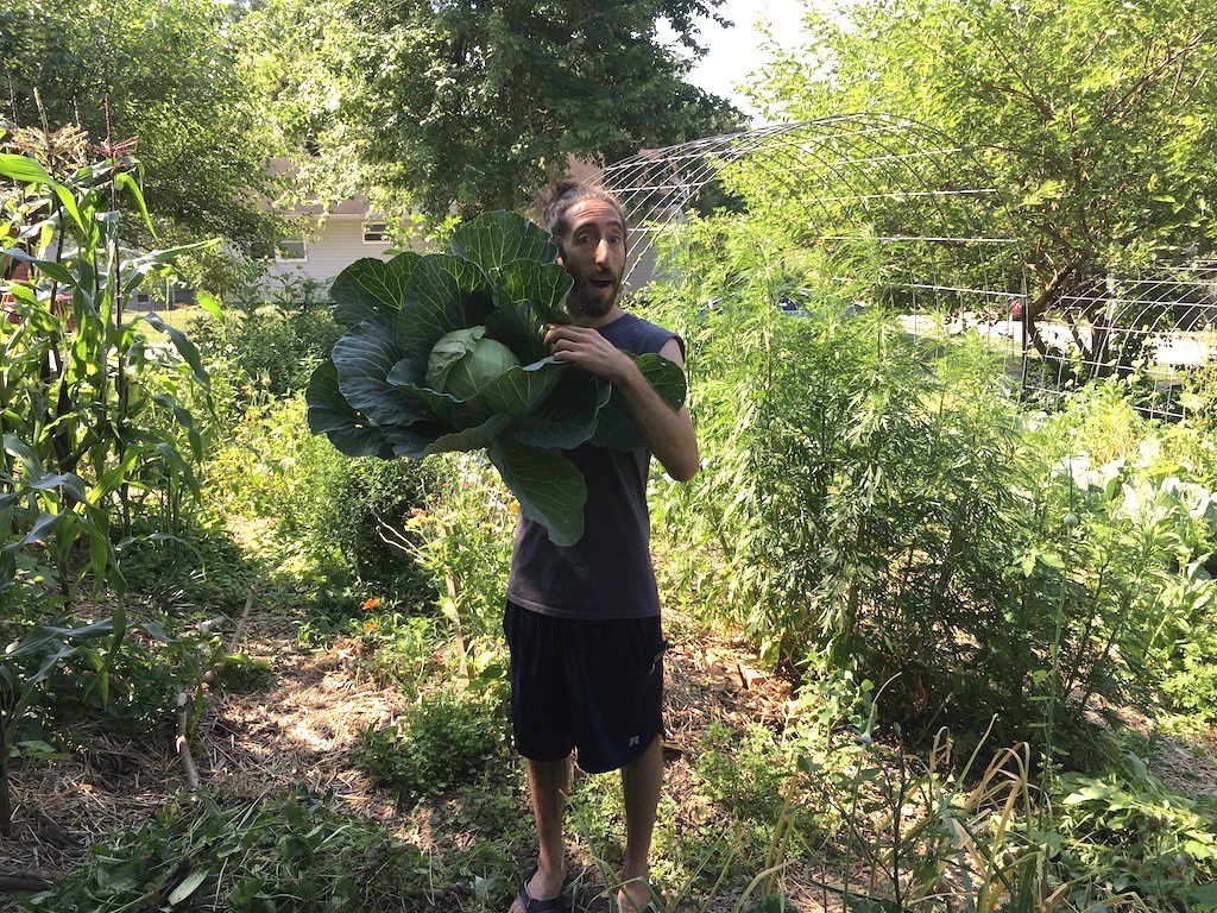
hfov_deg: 61.7
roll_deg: +2.0
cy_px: 456
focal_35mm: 29
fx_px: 1020
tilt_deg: -8.4
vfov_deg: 48.2
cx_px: 608
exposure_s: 1/337
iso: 25
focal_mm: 4.15
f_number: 2.2
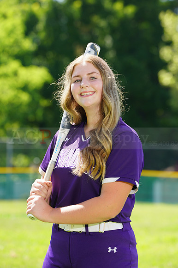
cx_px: 89
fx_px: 2227
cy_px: 134
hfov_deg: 4.6
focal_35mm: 300
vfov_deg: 6.9
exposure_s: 1/125
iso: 200
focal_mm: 300
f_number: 10
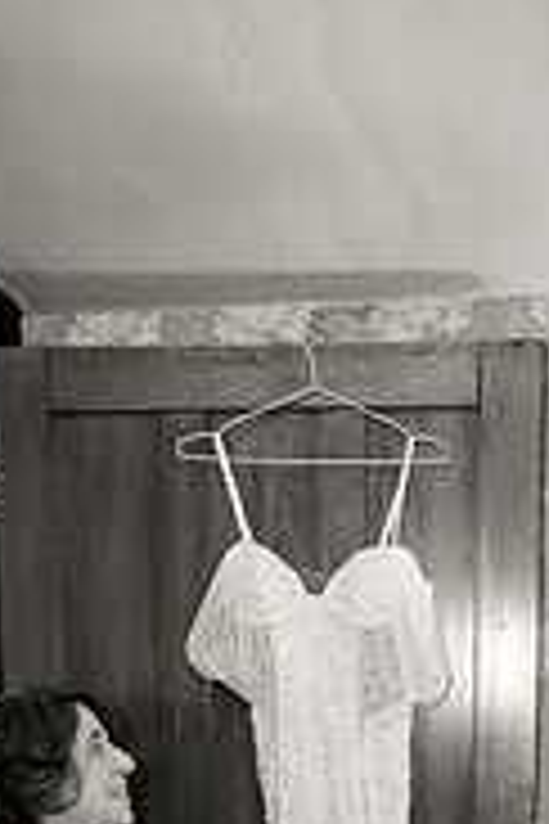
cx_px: 320
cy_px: 964
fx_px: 1464
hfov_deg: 21.2
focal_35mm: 64
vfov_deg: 27.9
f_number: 2.8
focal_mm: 26
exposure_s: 1/200
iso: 2000
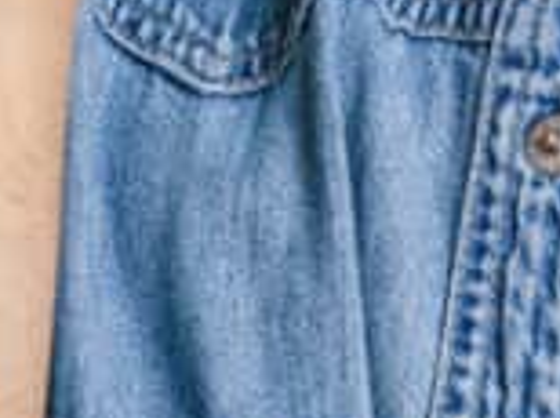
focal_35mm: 403
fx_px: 6509
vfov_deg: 3.6
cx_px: 811
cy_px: -671
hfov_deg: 4.9
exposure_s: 1/160
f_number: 6.3
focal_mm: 63
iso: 160
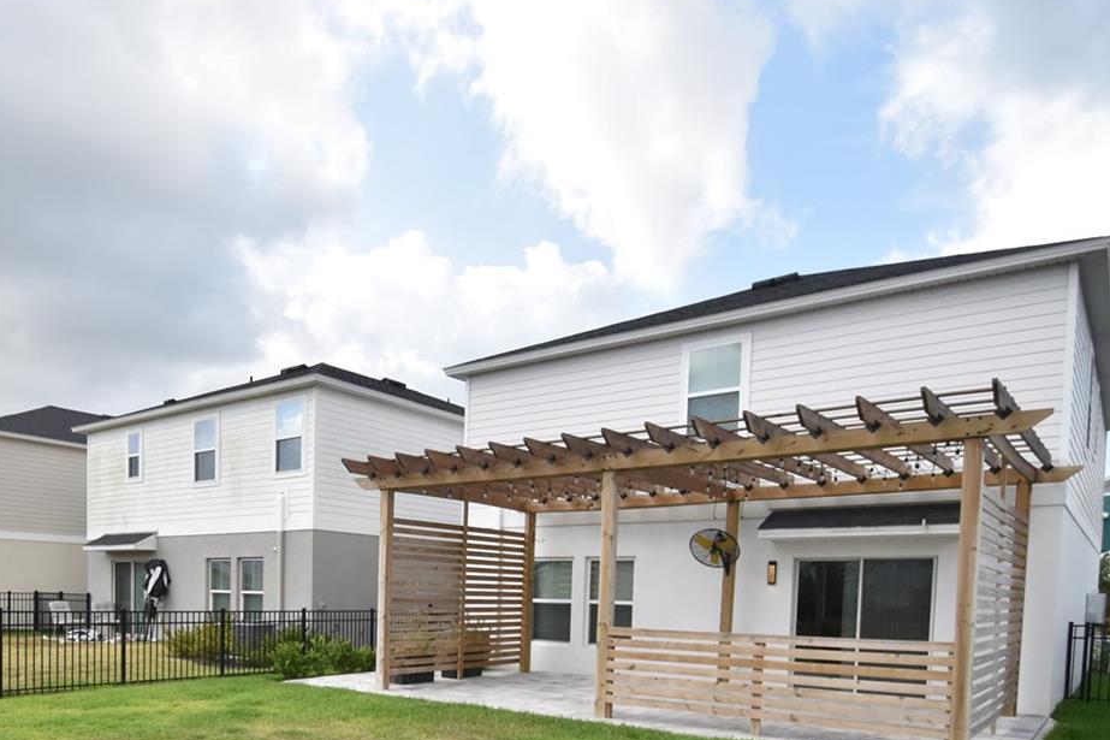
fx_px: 801
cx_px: 399
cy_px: 628
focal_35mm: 26
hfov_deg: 68.0
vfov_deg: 46.0
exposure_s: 1/4000
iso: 800
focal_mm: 10
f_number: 3.5
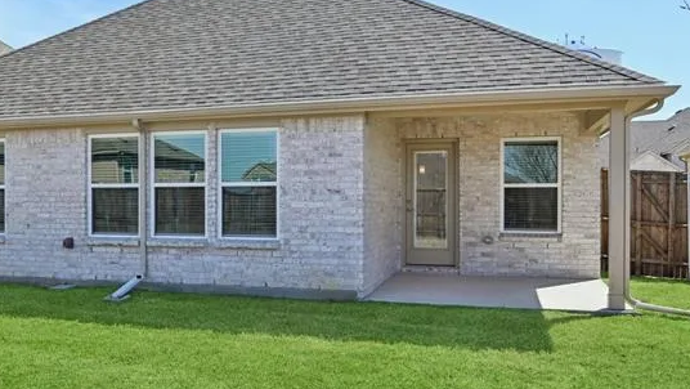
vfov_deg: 31.2
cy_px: 196
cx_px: 220
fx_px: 696
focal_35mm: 38
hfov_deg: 51.6
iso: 400
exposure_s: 1/1000
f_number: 8
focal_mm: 19
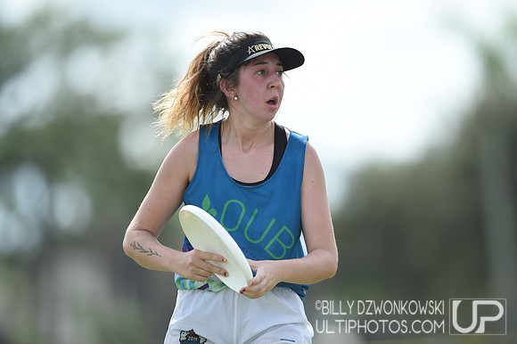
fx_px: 5741
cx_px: 258
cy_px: 172
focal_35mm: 400
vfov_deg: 3.4
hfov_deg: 5.2
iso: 100
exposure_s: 1/1000
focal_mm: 400
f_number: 4
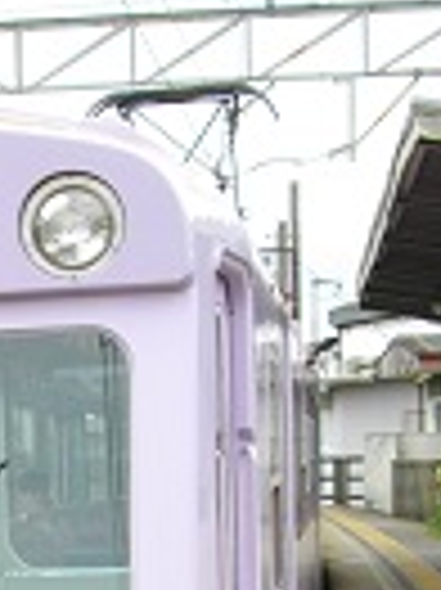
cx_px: -144
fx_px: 2025
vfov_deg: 15.7
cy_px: 768
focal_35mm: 119
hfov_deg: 12.0
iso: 100
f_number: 3.2
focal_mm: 7.1
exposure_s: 1/250
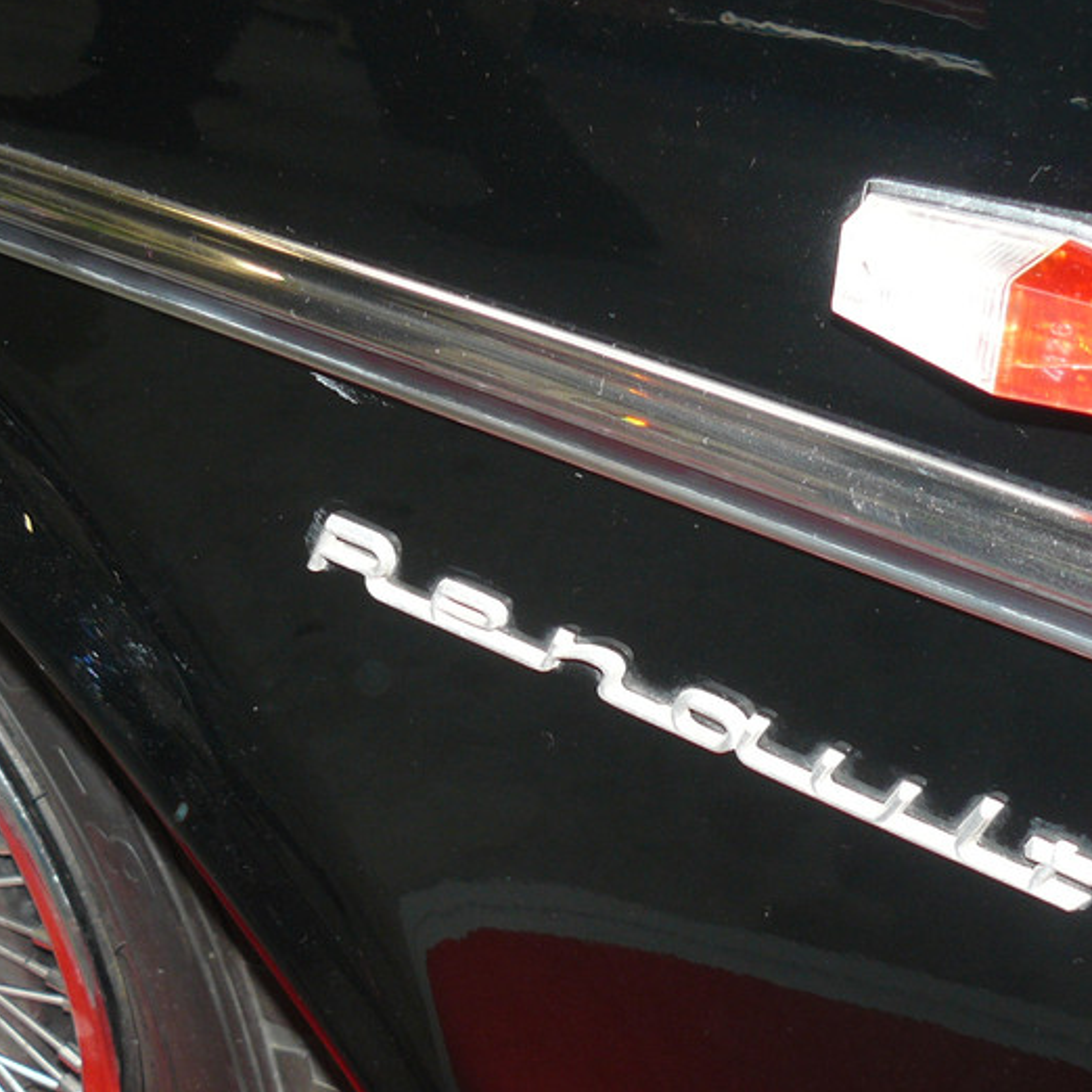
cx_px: 388
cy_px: 625
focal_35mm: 65
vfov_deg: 26.5
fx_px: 2320
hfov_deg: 26.4
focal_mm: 6
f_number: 2.8
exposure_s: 1/30
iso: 100
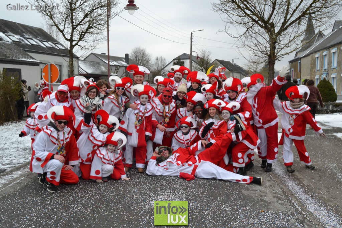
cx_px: 171
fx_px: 314
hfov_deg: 57.2
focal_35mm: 33
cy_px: 114
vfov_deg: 40.0
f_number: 14
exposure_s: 1/100
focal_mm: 22
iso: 800
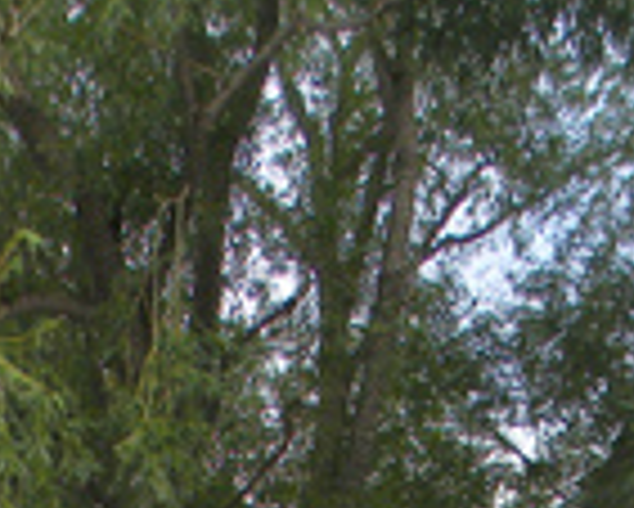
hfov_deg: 15.3
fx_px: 2328
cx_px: 63
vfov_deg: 11.2
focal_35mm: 124
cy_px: 1038
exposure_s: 1/265
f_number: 3.5
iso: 80
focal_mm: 5
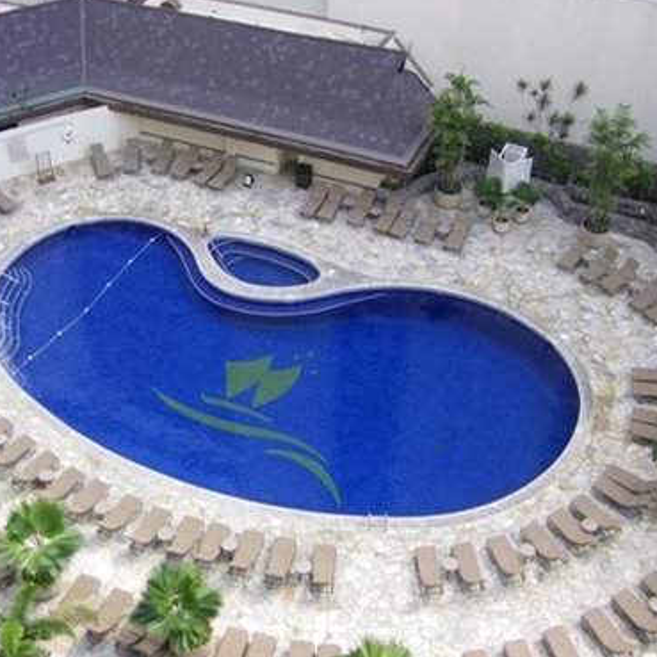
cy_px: 327
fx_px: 988
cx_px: 287
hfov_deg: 36.7
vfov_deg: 36.8
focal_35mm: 46
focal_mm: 6.3
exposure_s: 1/125
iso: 80
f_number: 3.5
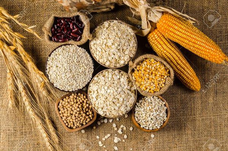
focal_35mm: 60
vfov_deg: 22.5
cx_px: 114
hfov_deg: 33.5
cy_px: 76
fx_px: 379
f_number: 8
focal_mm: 40
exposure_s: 1/250
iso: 100
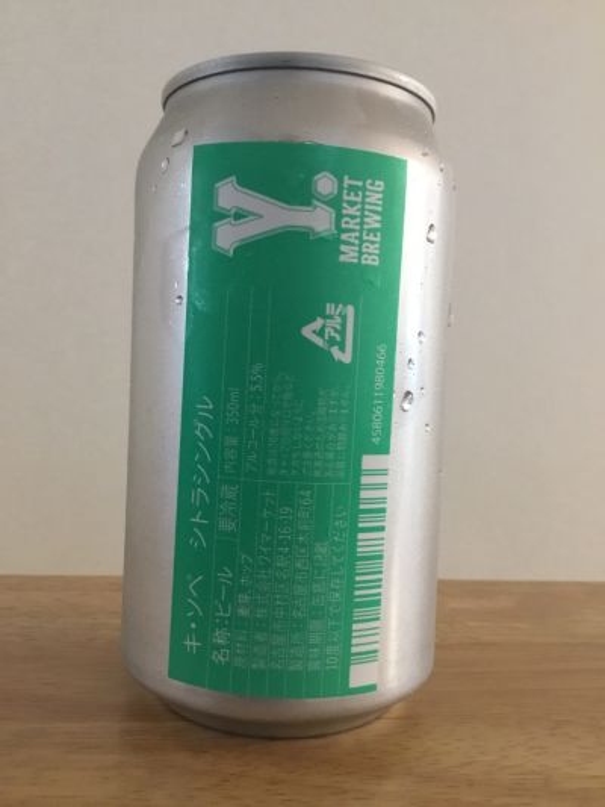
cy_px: 404
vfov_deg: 58.3
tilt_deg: -3.5
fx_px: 722
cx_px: 302
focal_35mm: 31
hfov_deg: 45.5
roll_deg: -1.9
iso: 200
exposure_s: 1/15
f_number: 2.4
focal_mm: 3.3
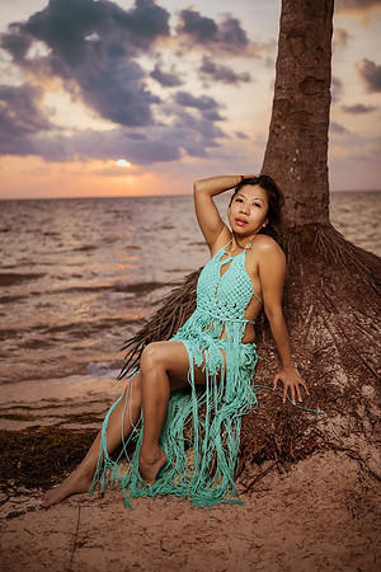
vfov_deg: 54.4
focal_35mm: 35
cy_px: 286
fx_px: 556
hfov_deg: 37.9
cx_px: 190
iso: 50
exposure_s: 1/1250
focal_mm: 35
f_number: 1.8
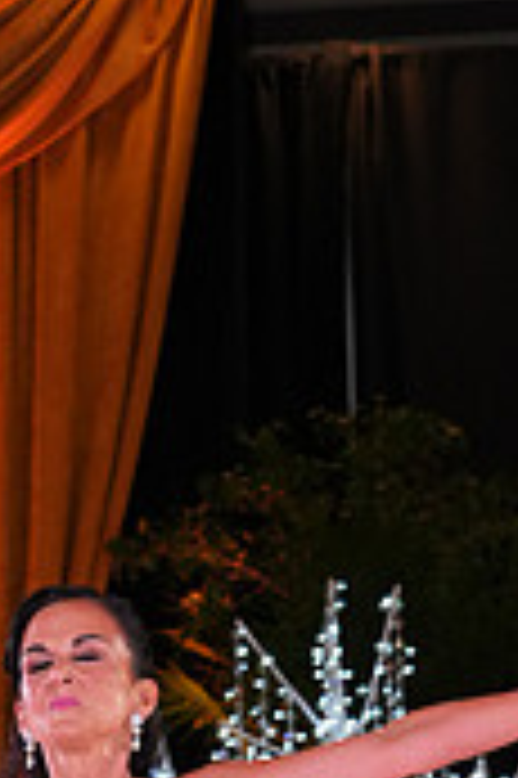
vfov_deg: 8.9
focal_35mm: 225
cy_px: 1147
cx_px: -286
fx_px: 4866
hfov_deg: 6.0
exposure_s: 1/200
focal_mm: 67
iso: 1250
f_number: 5
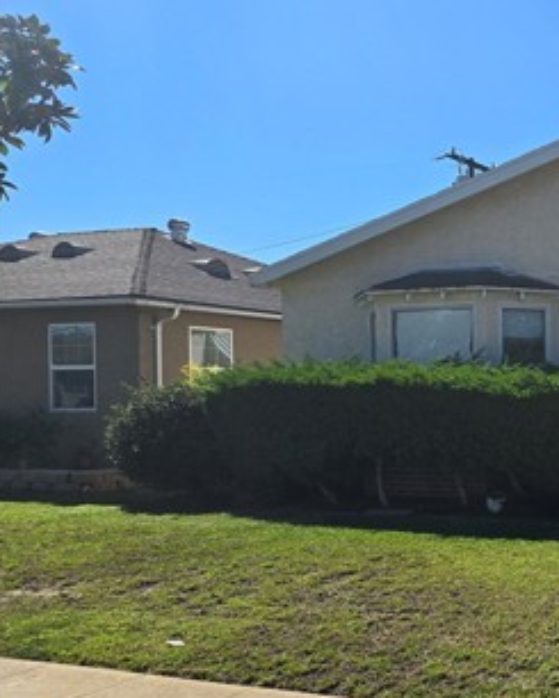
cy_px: 395
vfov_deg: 39.5
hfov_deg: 27.0
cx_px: 726
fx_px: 971
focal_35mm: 47
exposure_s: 1/944
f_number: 1.7
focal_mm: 6.3
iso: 12
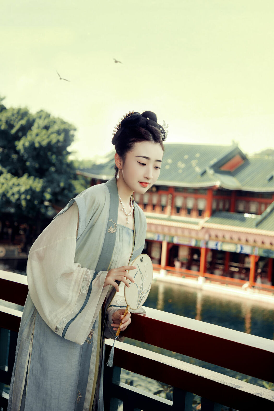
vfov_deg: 32.4
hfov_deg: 21.9
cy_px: 206
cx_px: 137
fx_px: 708
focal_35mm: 62
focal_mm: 62
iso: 100
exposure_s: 1/160
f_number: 4
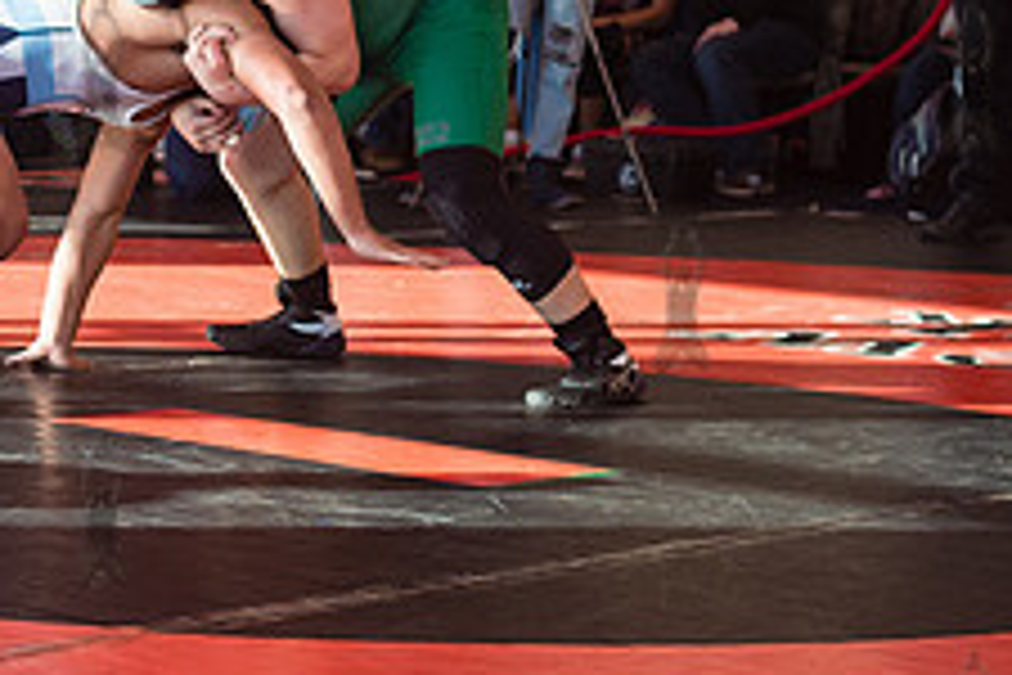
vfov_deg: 11.3
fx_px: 3401
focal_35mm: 121
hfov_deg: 16.5
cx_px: -26
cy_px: 322
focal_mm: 35
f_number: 3.5
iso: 400
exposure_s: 1/400
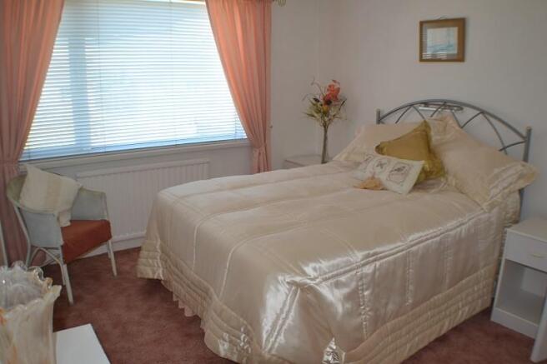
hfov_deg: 53.1
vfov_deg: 36.9
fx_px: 547
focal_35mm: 36
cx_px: 274
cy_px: 182
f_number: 4
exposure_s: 1/100
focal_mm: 24
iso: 400
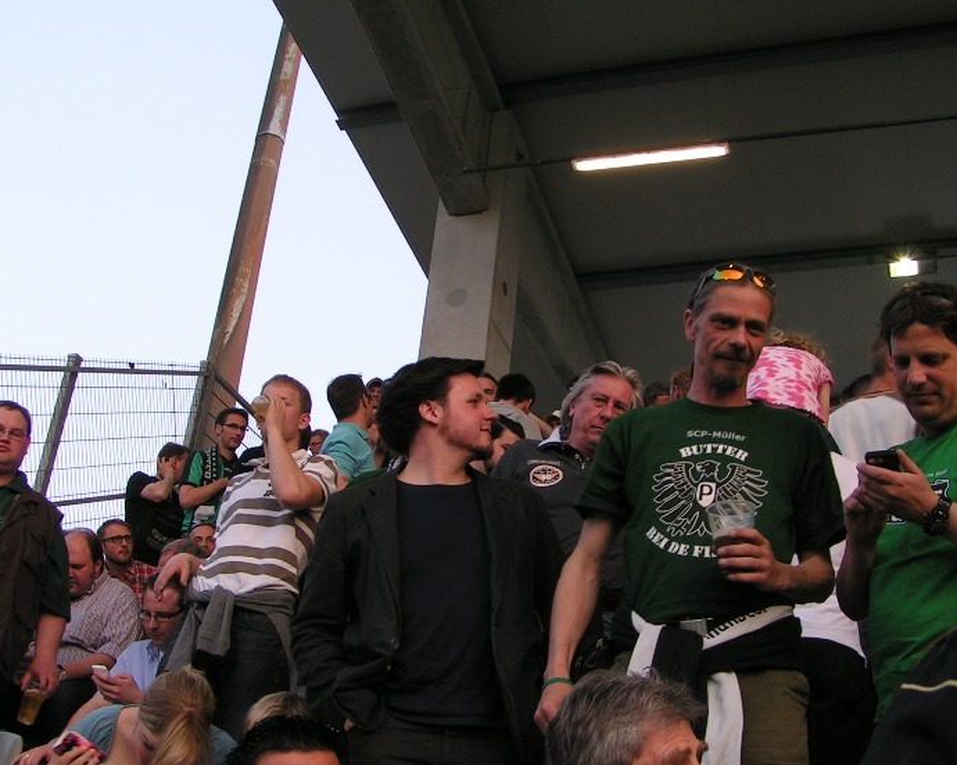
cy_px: 381
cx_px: 485
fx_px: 1218
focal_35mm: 43
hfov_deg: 42.9
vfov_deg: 34.9
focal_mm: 5.8
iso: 50
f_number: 5
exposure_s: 1/60
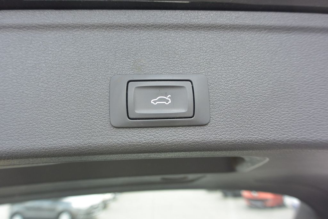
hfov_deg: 67.4
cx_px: 164
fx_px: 246
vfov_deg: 47.9
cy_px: 110
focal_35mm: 27
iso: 200
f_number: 3.5
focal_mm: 10
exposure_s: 1/200
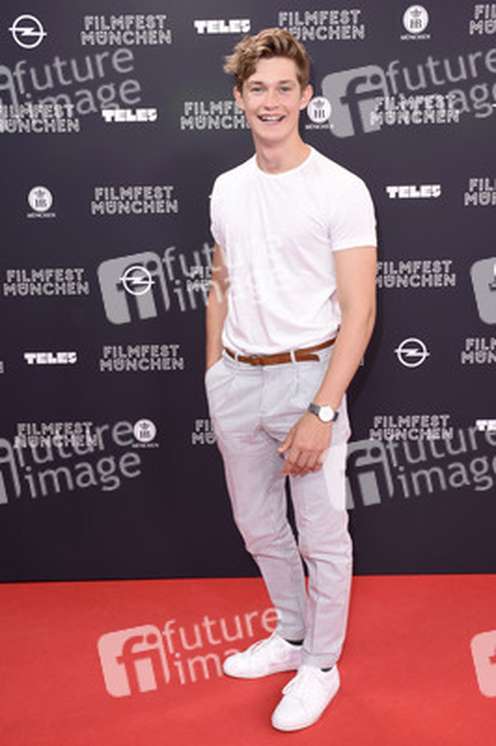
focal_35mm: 40
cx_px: 248
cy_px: 373
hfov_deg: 33.0
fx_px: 838
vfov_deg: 48.0
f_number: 6.3
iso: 400
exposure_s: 1/60
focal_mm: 27
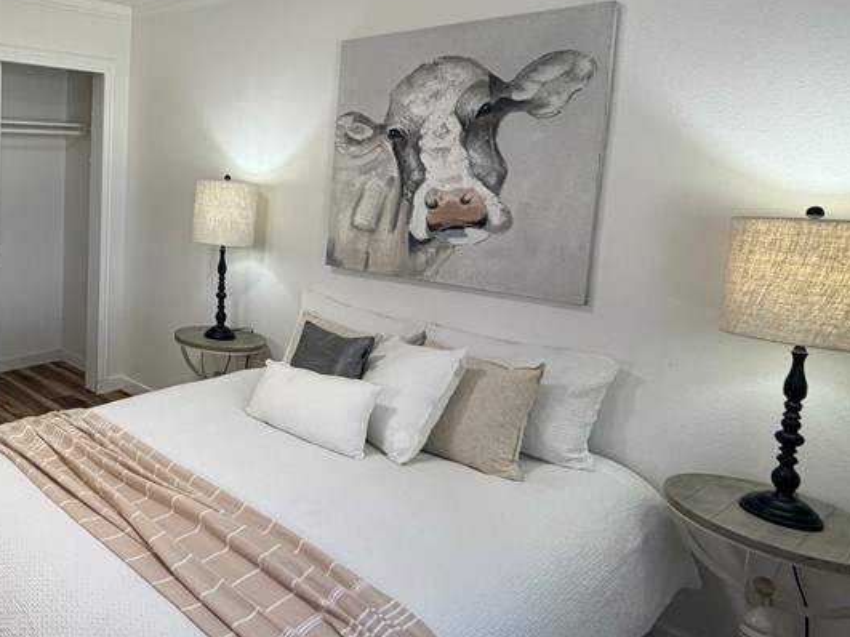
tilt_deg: -6.5
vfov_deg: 50.7
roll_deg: -1.9
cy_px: 230
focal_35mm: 27
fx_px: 663
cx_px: 117
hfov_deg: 57.9
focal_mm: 2.22
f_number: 2.2
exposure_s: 1/120
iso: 160
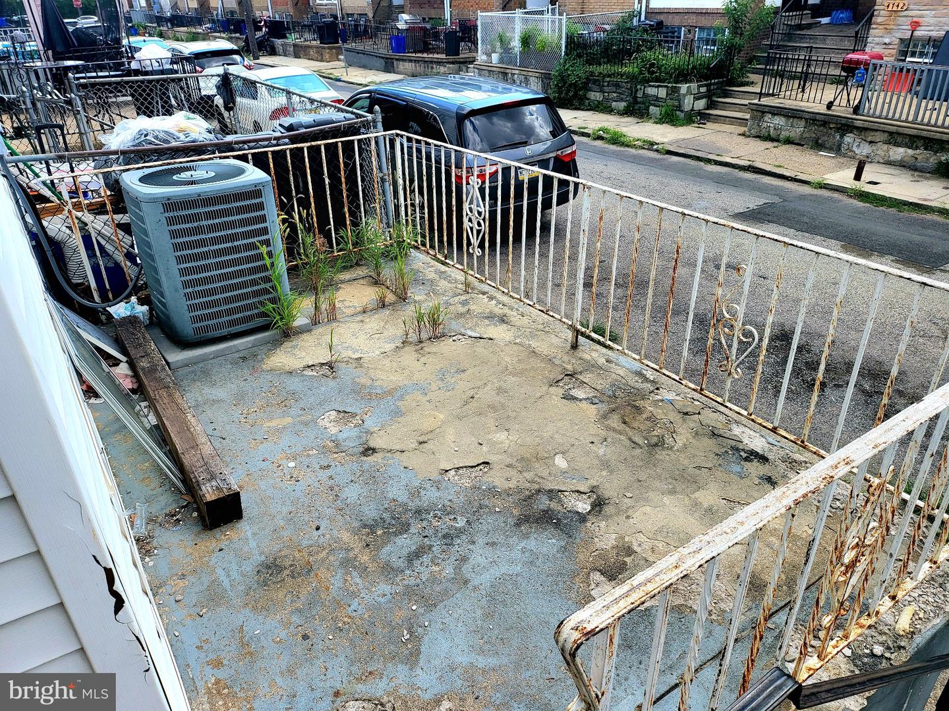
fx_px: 658
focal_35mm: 24
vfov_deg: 56.8
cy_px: 356
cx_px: 474
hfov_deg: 71.6
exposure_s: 1/1000
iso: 40
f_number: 1.8
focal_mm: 5
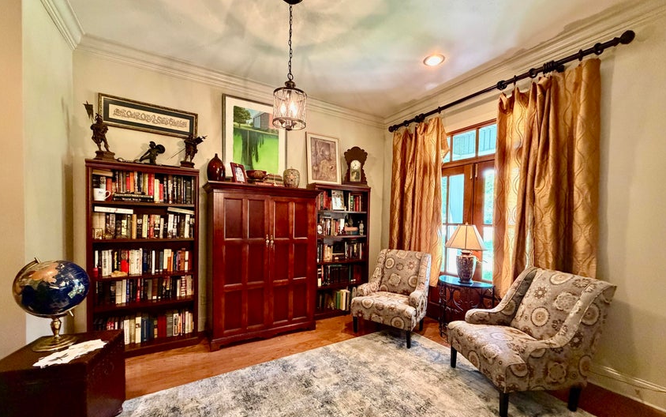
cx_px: 332
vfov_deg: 74.7
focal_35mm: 15
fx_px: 272
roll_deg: -0.6
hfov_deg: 101.4
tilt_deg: -2.3
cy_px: 227
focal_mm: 2.22
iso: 640
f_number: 2.2
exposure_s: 1/60
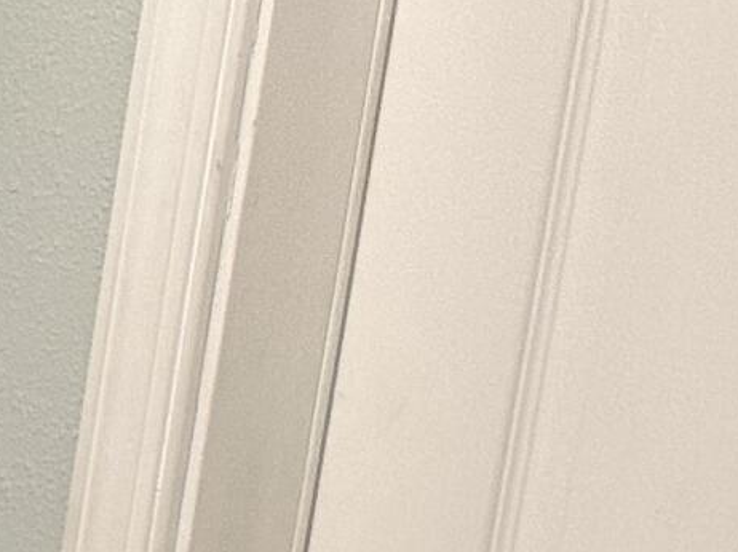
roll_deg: -4.7
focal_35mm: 156
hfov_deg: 9.6
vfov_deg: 8.6
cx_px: -1524
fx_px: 3324
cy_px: 1327
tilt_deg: -11.0
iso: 160
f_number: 1.78
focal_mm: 6.86
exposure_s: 1/120
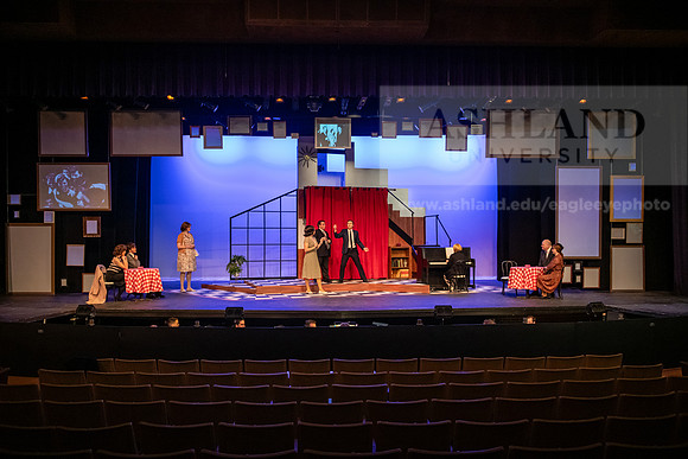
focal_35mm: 32
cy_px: 230
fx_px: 612
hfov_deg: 58.7
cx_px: 344
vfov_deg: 41.1
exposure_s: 1/160
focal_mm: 32
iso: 3200
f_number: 3.2
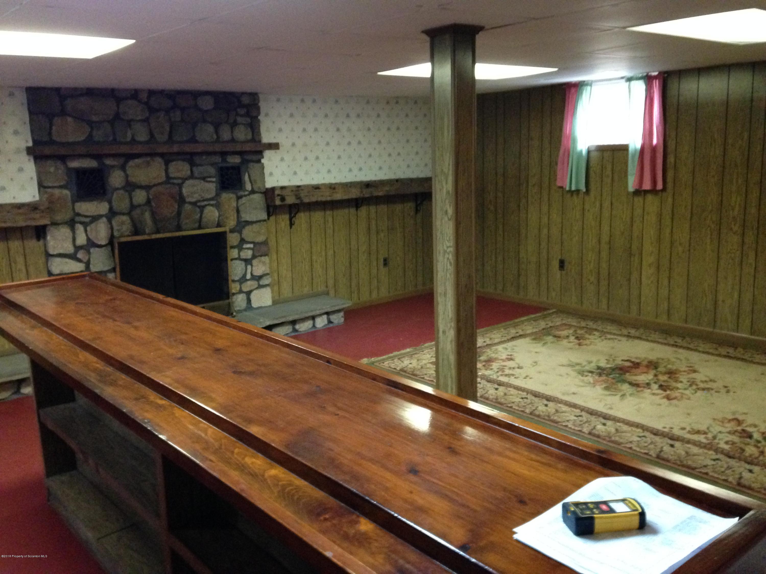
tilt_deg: -11.5
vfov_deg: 42.9
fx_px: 730
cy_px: 287
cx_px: 383
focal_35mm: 33
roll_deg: +2.2
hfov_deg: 55.4
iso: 640
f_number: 2.4
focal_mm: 4.12
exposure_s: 1/15
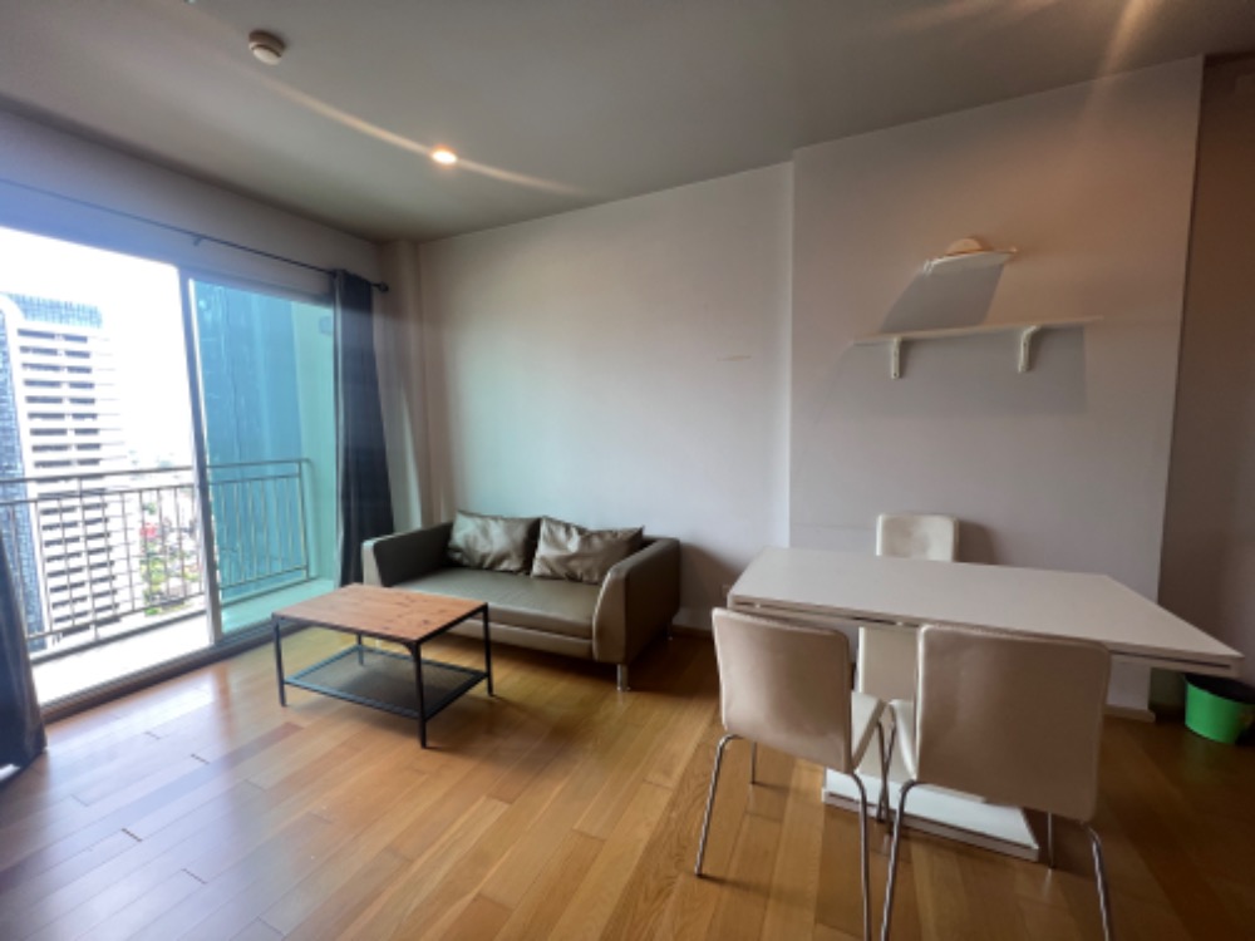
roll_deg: +0.2
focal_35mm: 13
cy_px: 470
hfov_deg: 106.2
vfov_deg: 89.9
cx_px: 628
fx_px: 471
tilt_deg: -6.1
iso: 64
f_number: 1.8
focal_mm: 1.57
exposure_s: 1/100
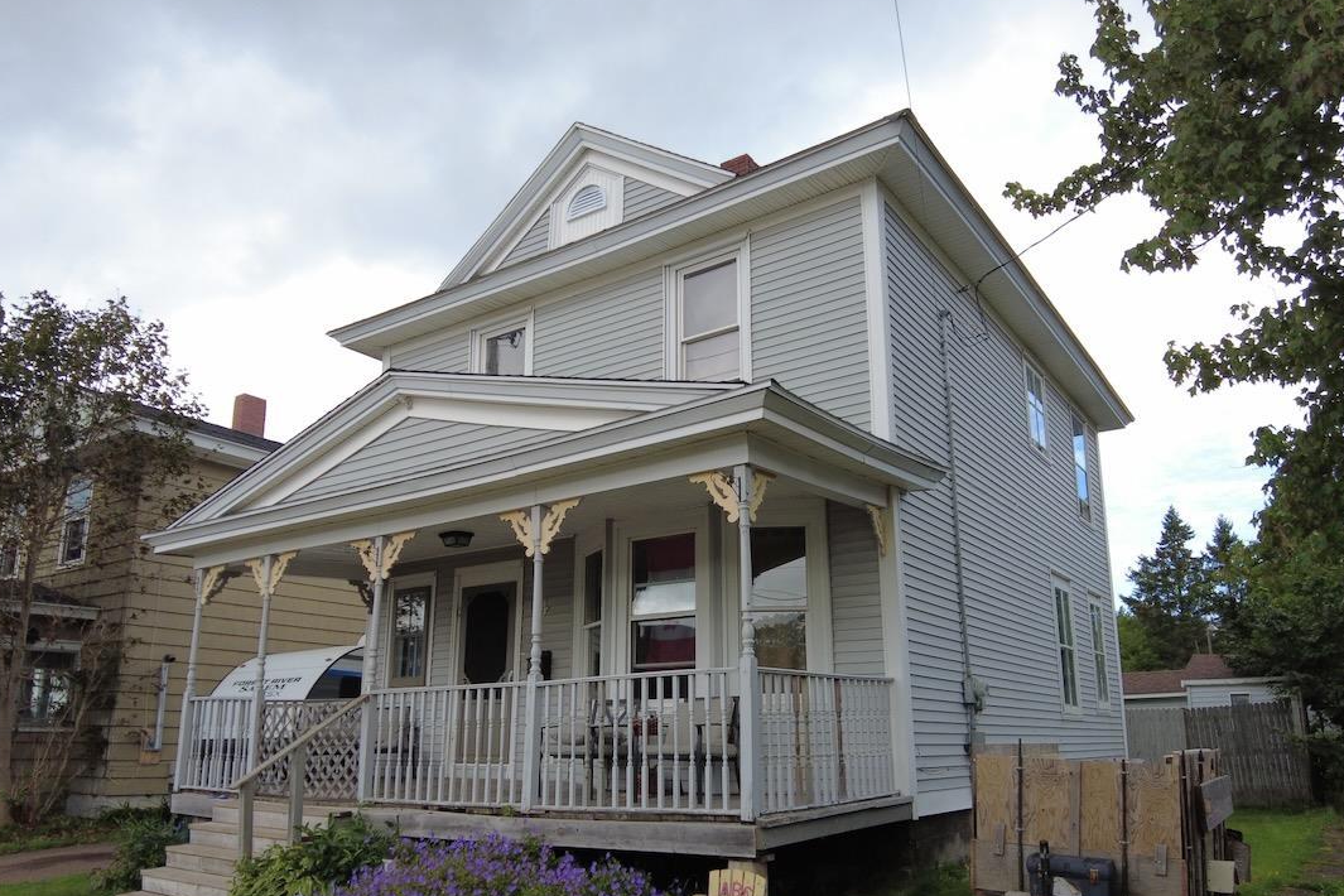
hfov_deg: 71.5
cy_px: 506
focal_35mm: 25
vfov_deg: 51.1
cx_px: 666
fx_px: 933
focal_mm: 4.4
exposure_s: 1/640
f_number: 1.8
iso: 100
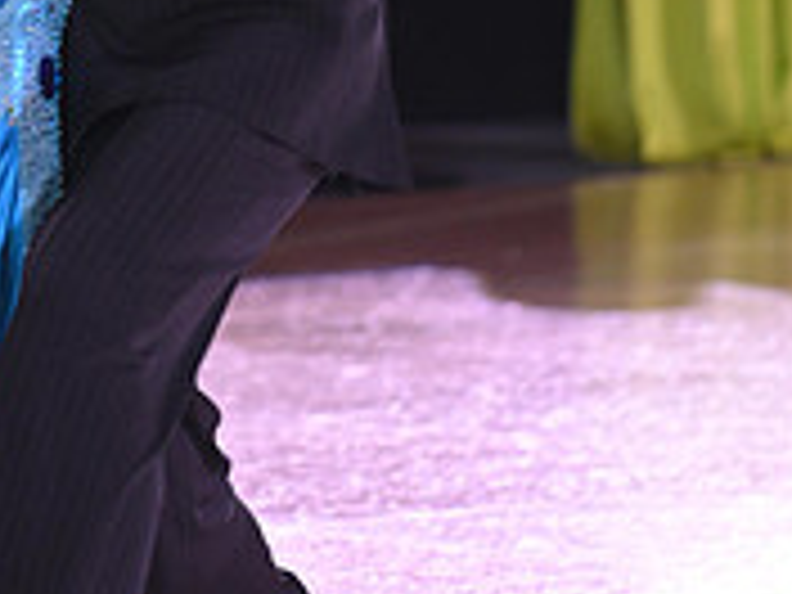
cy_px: -189
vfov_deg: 2.3
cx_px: 169
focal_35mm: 633
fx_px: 14483
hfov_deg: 3.1
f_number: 4.5
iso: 1600
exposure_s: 1/200
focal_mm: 200
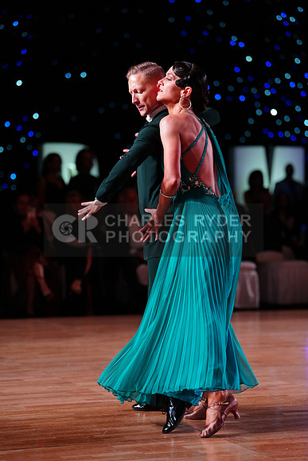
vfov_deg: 18.8
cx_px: 154
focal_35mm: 109
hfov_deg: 12.6
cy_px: 230
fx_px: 1398
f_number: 2.8
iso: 1250
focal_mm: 109
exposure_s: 1/400
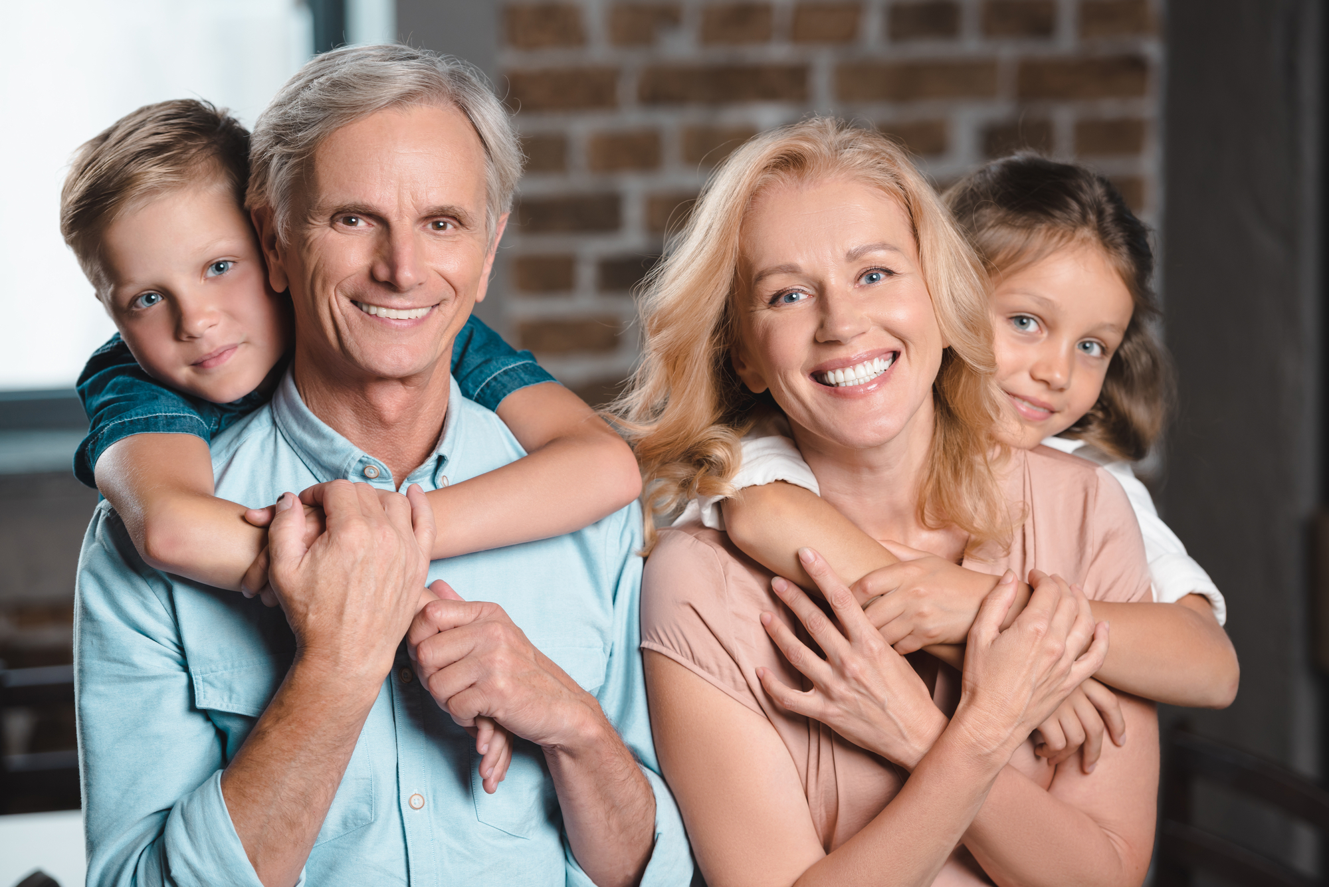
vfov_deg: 10.6
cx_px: 664
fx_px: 4801
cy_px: 444
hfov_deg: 15.8
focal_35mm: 130
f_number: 3.5
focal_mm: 130
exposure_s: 1/160
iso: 200
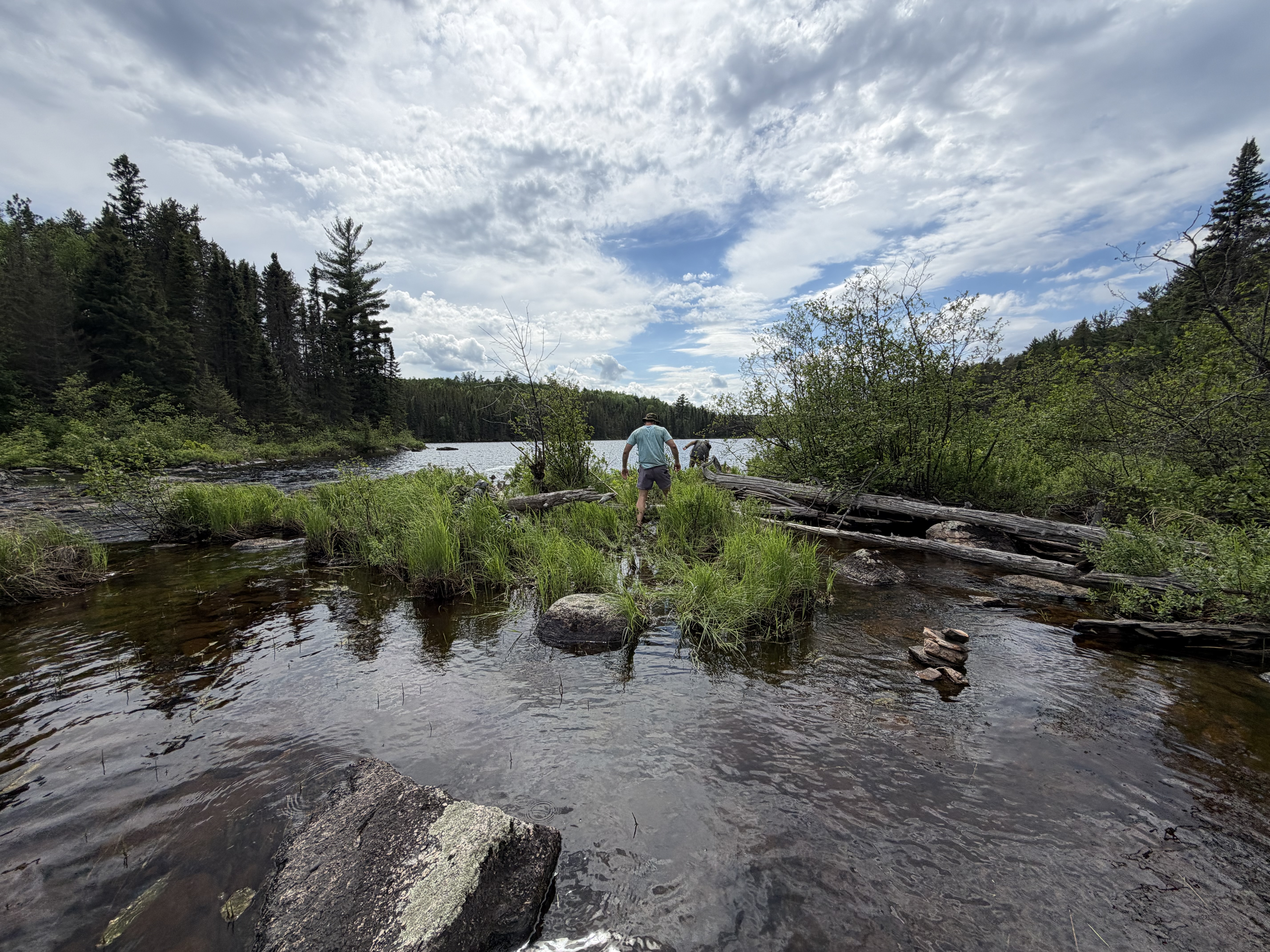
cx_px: 635
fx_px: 514
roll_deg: -0.2
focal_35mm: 14
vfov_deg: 85.7
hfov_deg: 102.1
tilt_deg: -5.7
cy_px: 476
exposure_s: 1/1497
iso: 20
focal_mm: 2.22
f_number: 2.2
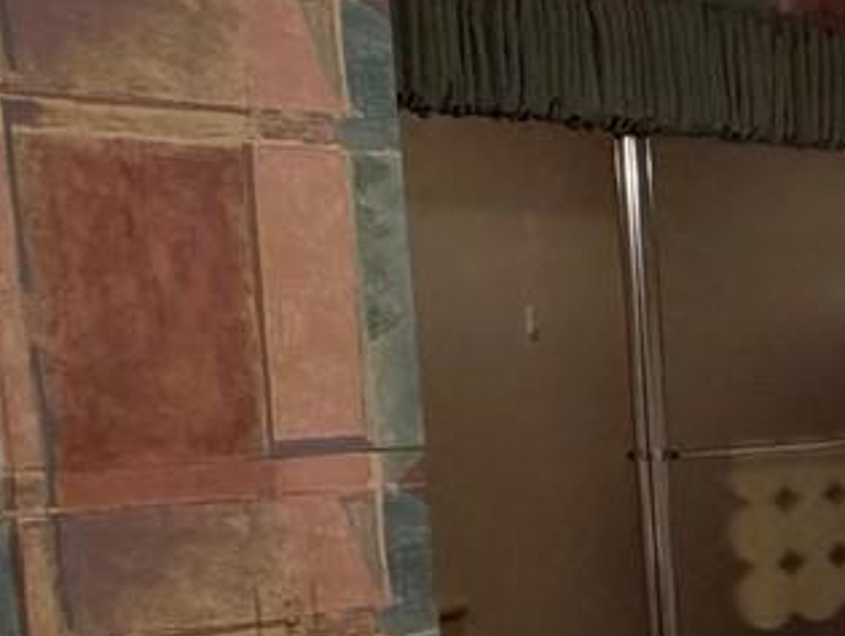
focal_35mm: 71
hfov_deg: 20.5
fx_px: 1735
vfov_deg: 20.5
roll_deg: +0.9
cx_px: 1462
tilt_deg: -5.5
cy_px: 505
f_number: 2.2
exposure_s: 1/120
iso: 250
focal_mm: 2.22
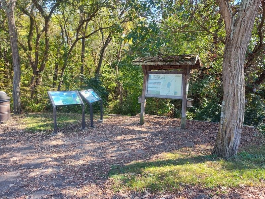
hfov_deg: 73.9
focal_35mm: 23
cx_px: 132
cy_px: 100
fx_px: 176
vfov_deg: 58.9
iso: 100
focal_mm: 5.56
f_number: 1.8
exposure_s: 1/241
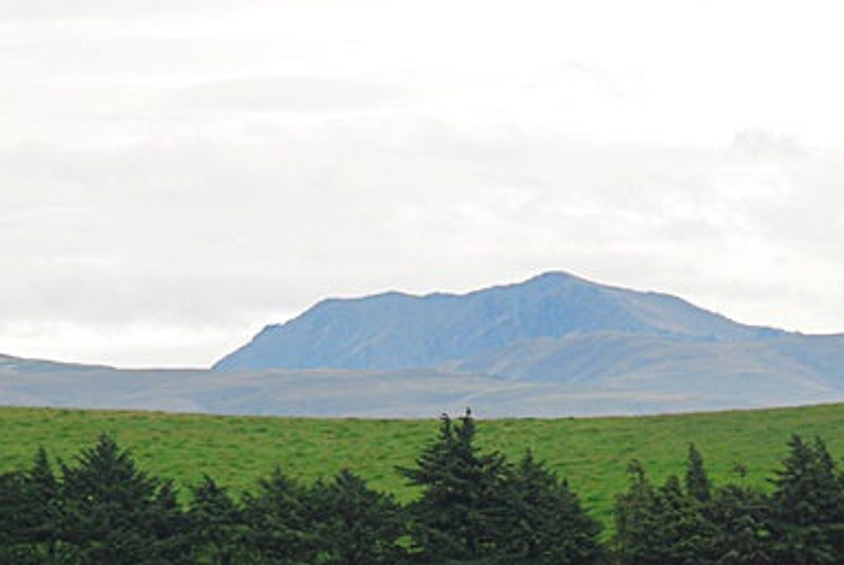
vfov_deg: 4.2
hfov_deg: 6.3
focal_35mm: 328
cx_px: 503
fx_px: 7699
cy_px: 574
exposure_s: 1/640
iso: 400
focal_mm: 105
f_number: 6.3
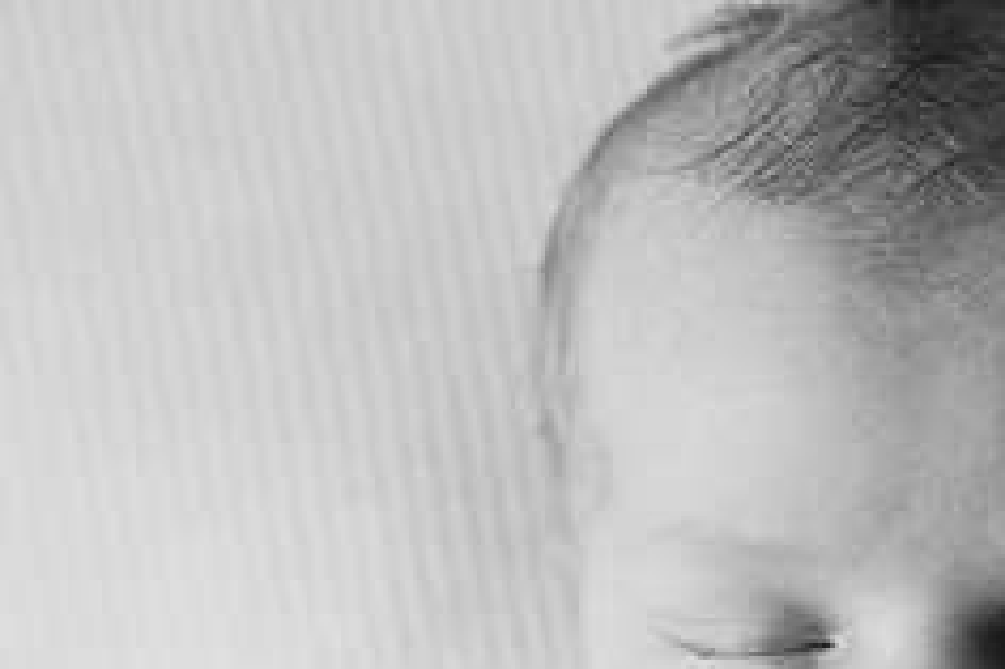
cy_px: 654
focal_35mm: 59
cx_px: 962
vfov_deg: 22.2
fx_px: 1646
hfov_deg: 31.8
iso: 80
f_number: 2.8
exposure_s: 1/160
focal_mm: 24
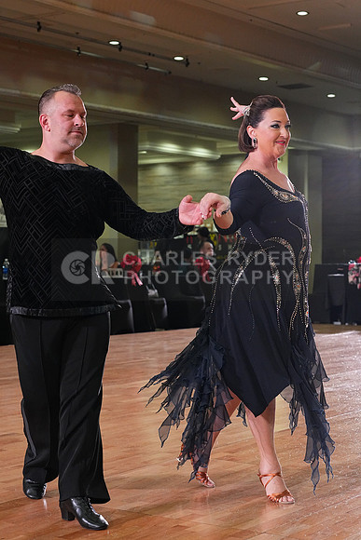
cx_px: 180
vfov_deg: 28.8
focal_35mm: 70
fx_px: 1052
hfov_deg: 19.5
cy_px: 270
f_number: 5.6
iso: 5000
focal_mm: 70
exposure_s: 1/320
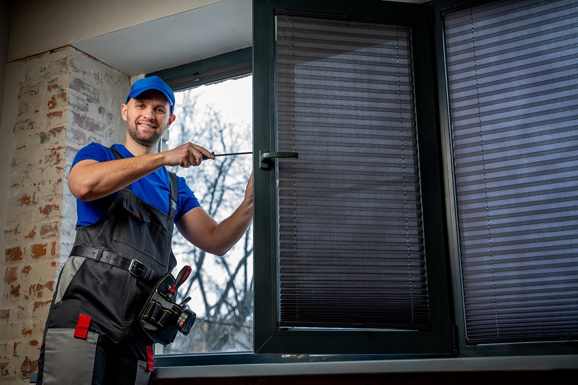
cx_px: 289
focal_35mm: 46
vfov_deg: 29.2
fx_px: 738
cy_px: 192
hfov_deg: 42.8
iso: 800
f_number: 3.2
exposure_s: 1/50
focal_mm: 46
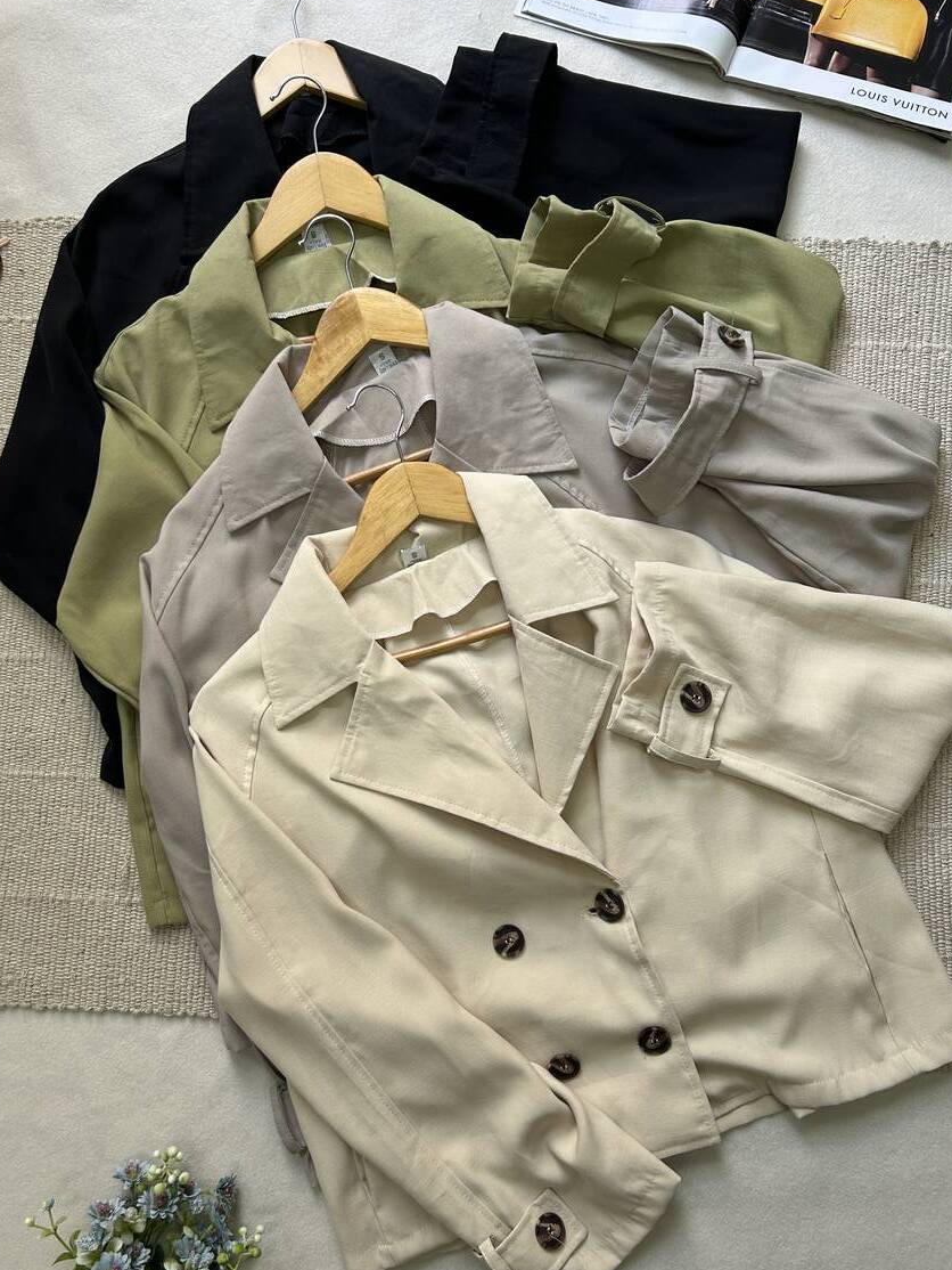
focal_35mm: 28
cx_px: 476
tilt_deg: -82.3
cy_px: 667
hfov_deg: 49.8
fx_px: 1026
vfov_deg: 63.4
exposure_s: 1/100
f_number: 1.5
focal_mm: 5.7
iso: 64
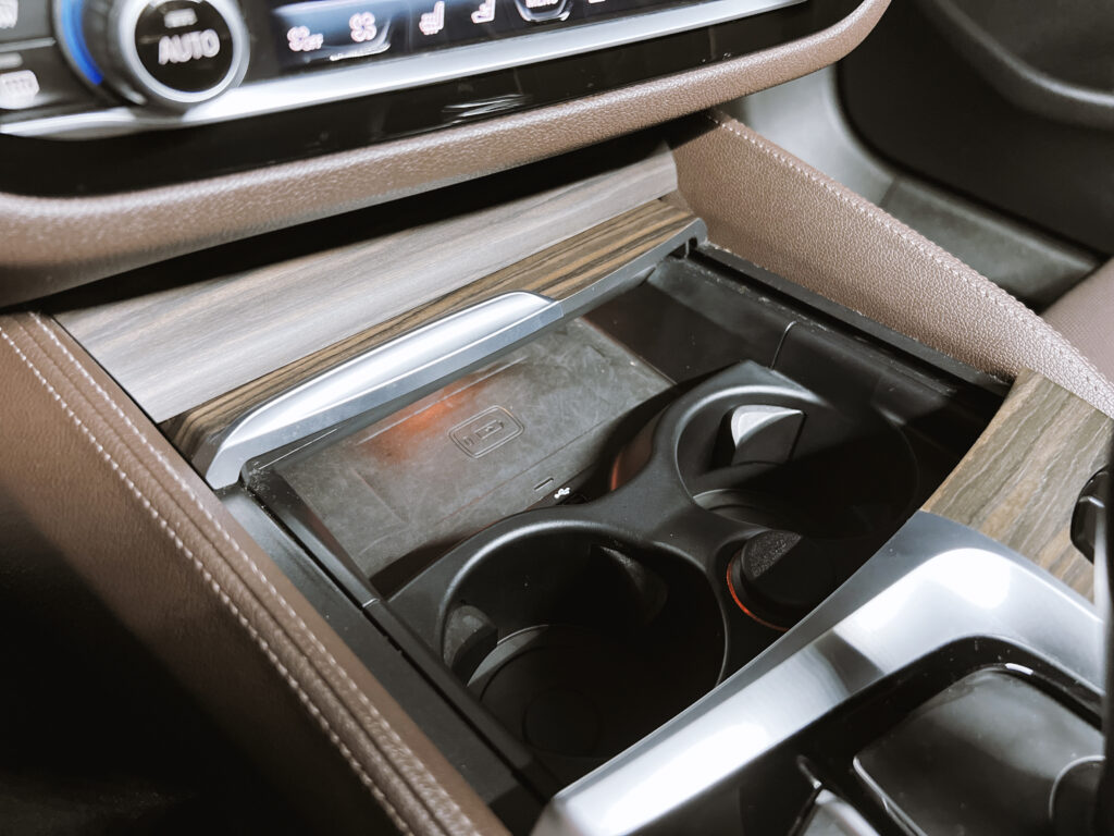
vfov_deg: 53.1
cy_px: 418
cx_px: 557
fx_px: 837
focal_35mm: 26
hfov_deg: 67.3
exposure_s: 1/60
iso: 500
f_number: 1.5
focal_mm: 5.7
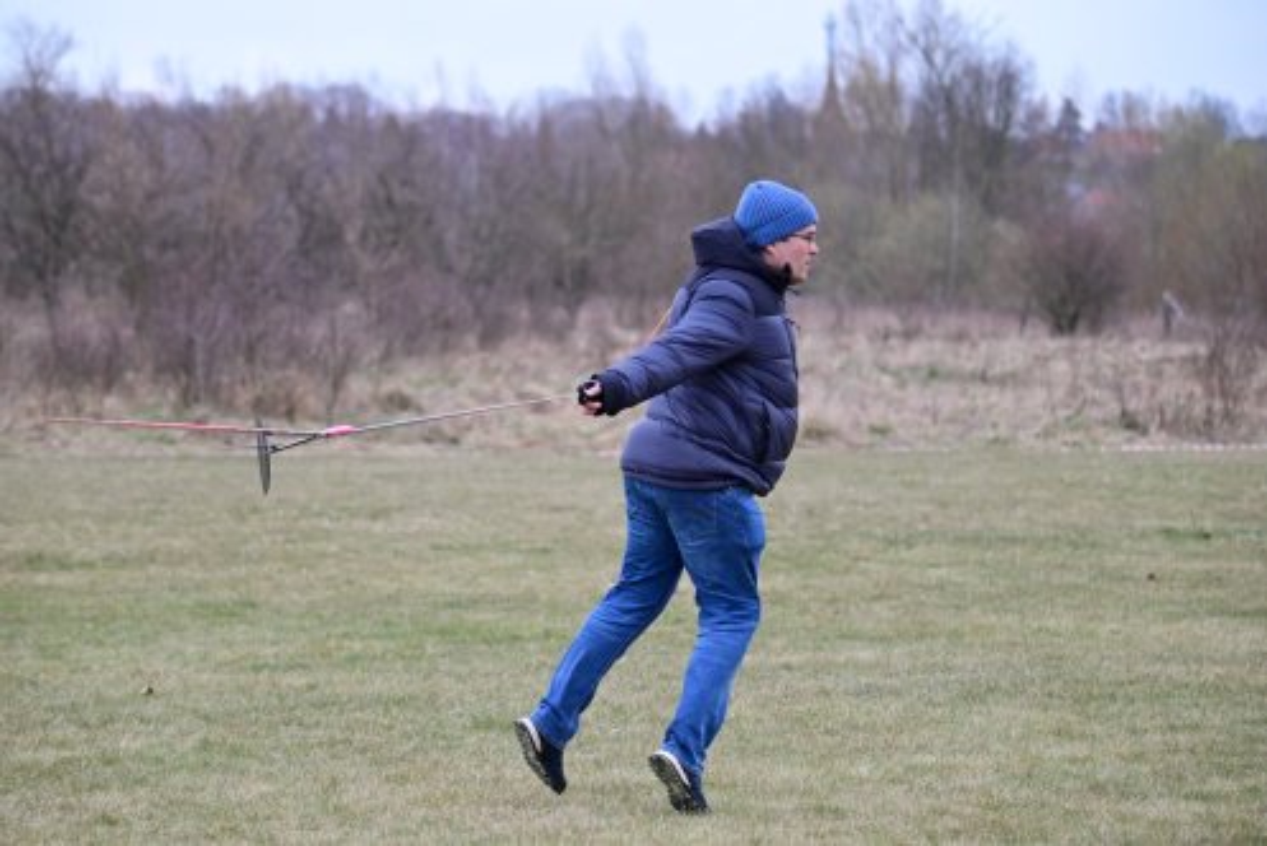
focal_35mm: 180
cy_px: 423
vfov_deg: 7.6
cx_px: 634
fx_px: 6338
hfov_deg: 11.4
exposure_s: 1/2000
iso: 2500
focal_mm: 180
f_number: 5.3
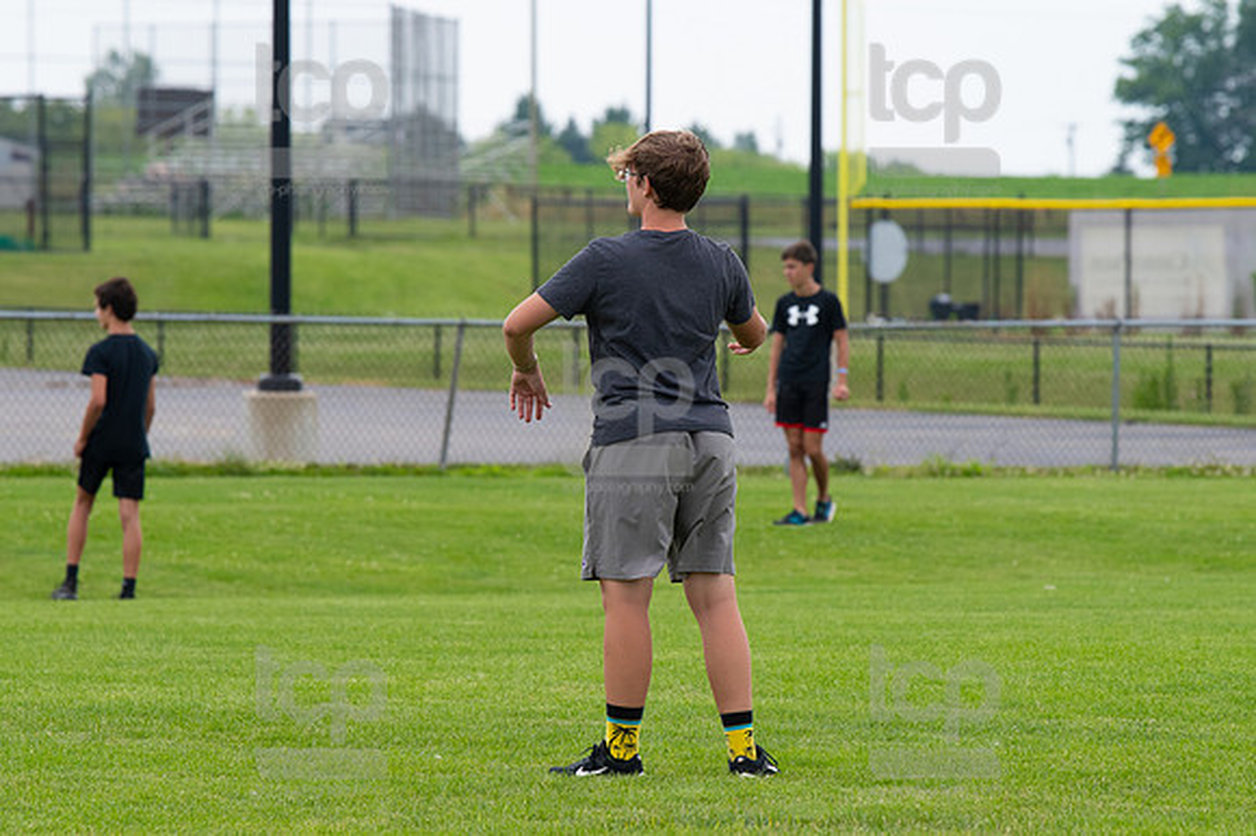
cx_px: 628
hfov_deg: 7.1
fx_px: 10181
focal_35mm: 292
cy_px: 418
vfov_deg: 4.7
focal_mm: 195
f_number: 5.6
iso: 400
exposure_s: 1/1250
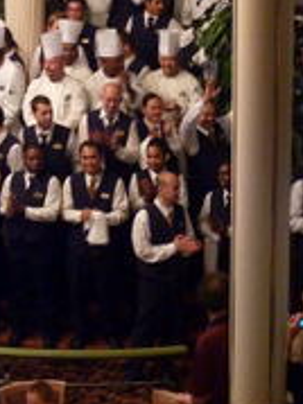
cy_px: 11
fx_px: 1355
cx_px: 29
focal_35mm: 116
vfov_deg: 16.7
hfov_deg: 12.7
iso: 400
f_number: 3.8
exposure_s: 1/6
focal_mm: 8.5
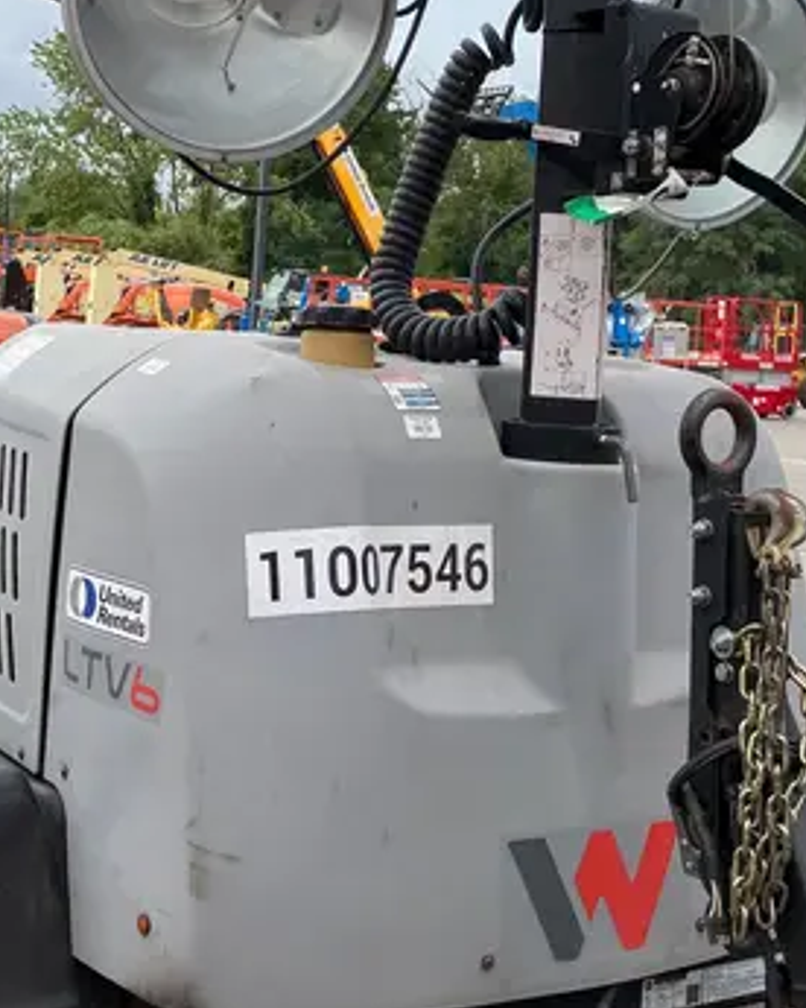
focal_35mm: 58
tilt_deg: -1.2
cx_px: 391
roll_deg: -4.1
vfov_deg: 32.3
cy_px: 355
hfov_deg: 26.2
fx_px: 1729
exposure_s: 1/1245
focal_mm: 3.99
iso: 32
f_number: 1.8
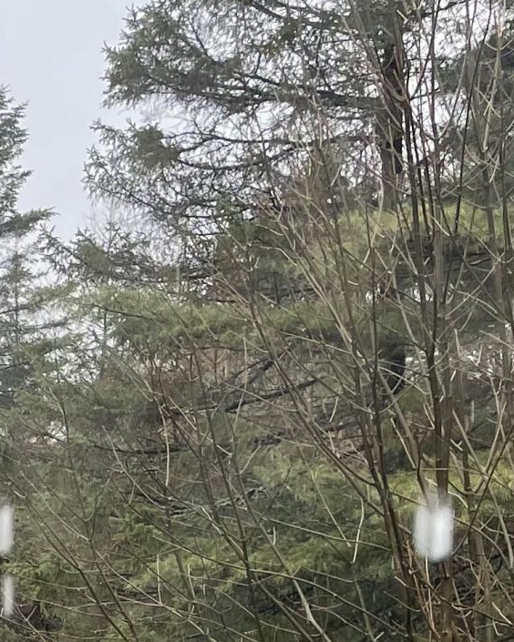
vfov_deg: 16.6
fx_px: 2054
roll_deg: +1.1
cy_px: 870
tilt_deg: -6.8
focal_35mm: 108
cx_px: -663
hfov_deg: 11.9
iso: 32
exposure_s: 1/454
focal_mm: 4.2
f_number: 1.6
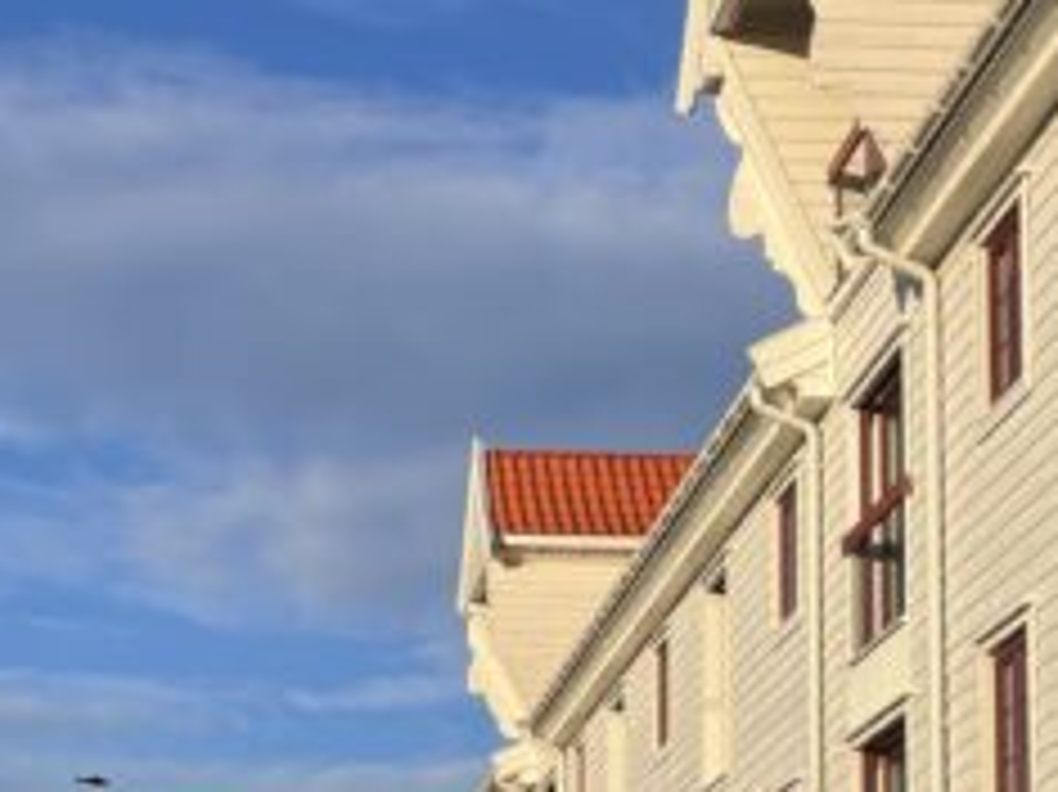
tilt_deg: +7.5
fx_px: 2597
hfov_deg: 22.9
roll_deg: -0.5
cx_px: 320
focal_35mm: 85
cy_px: 918
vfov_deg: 16.7
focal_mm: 4.2
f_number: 1.6
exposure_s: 1/4000
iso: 32
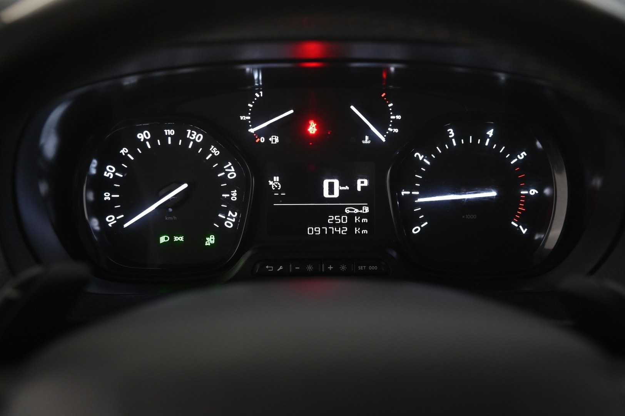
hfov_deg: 48.5
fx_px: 694
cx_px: 312
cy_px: 208
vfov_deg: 33.3
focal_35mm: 40
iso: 2000
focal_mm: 40
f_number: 4
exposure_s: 1/20
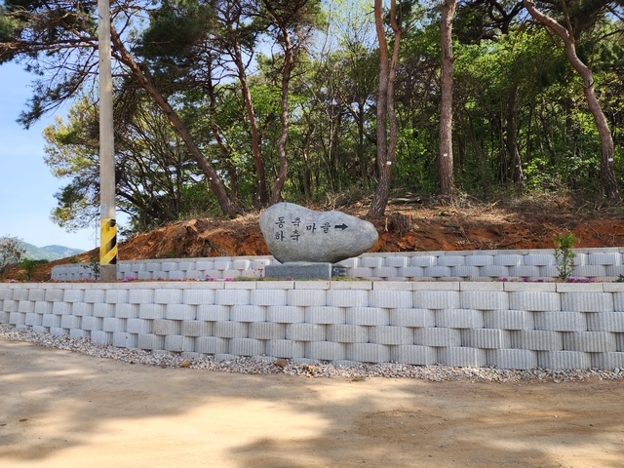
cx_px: 312
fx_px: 415
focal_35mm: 23
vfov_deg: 58.9
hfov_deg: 73.9
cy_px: 234
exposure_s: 1/437
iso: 12
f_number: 1.8
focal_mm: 6.4
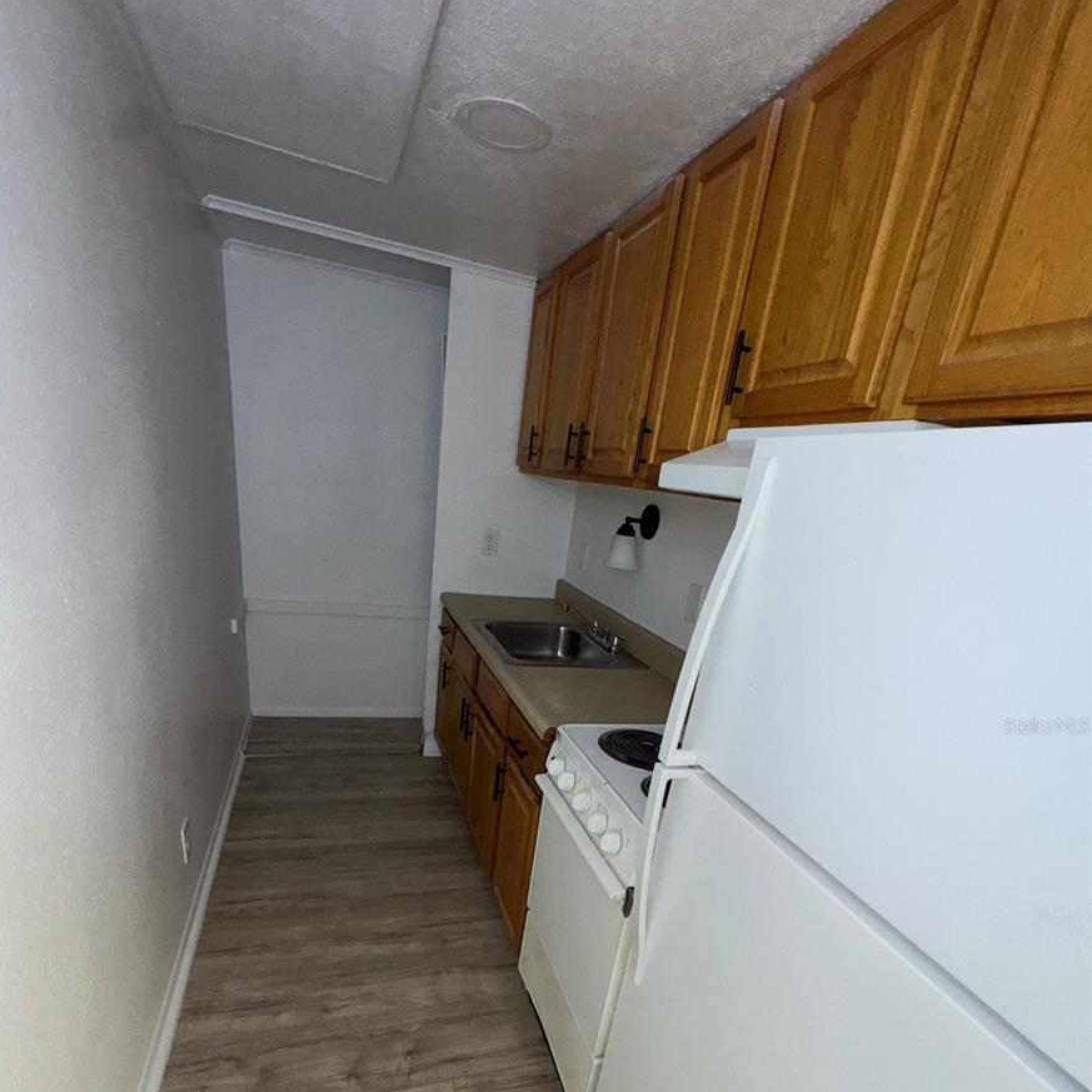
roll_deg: -7.7
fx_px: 607
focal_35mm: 17
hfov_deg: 83.9
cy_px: 725
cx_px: 530
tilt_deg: -22.9
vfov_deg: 81.2
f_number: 2.2
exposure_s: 1/107
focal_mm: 2.22
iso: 125
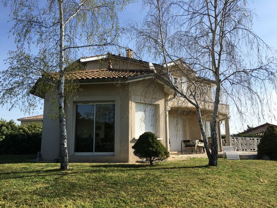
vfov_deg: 48.2
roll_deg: -0.4
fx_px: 232
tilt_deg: +10.7
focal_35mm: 29
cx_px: 138
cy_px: 104
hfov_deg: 61.7
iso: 25
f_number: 2.2
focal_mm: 4.15
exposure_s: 1/1282
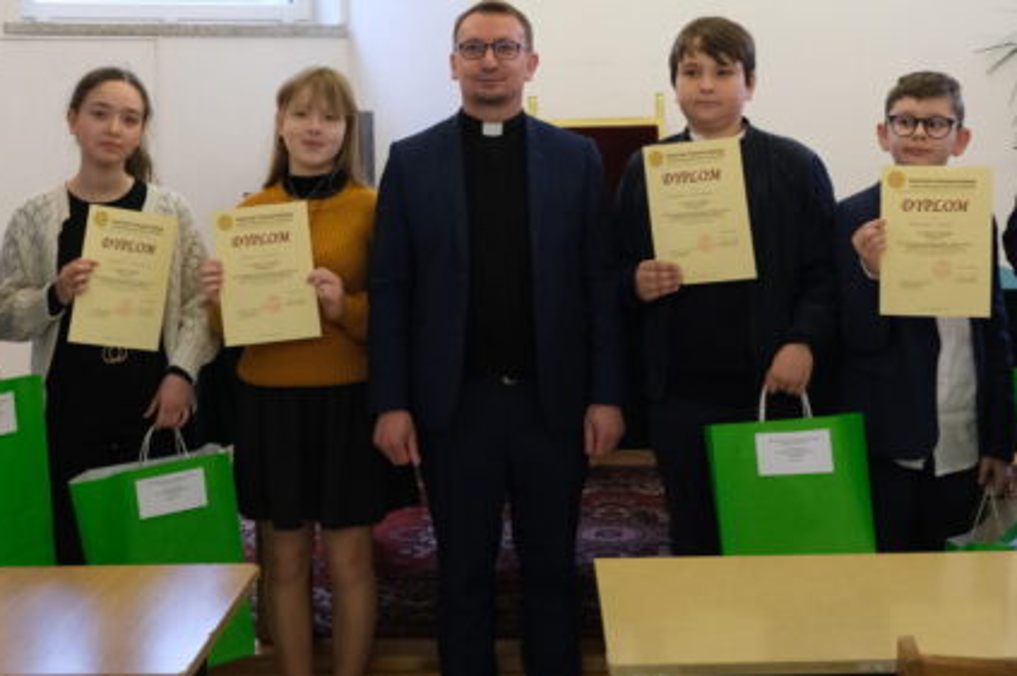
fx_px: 1496
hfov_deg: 37.6
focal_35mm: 53
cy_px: 118
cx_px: 519
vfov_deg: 25.0
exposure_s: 1/60
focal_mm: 21.2
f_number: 4.5
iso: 2500
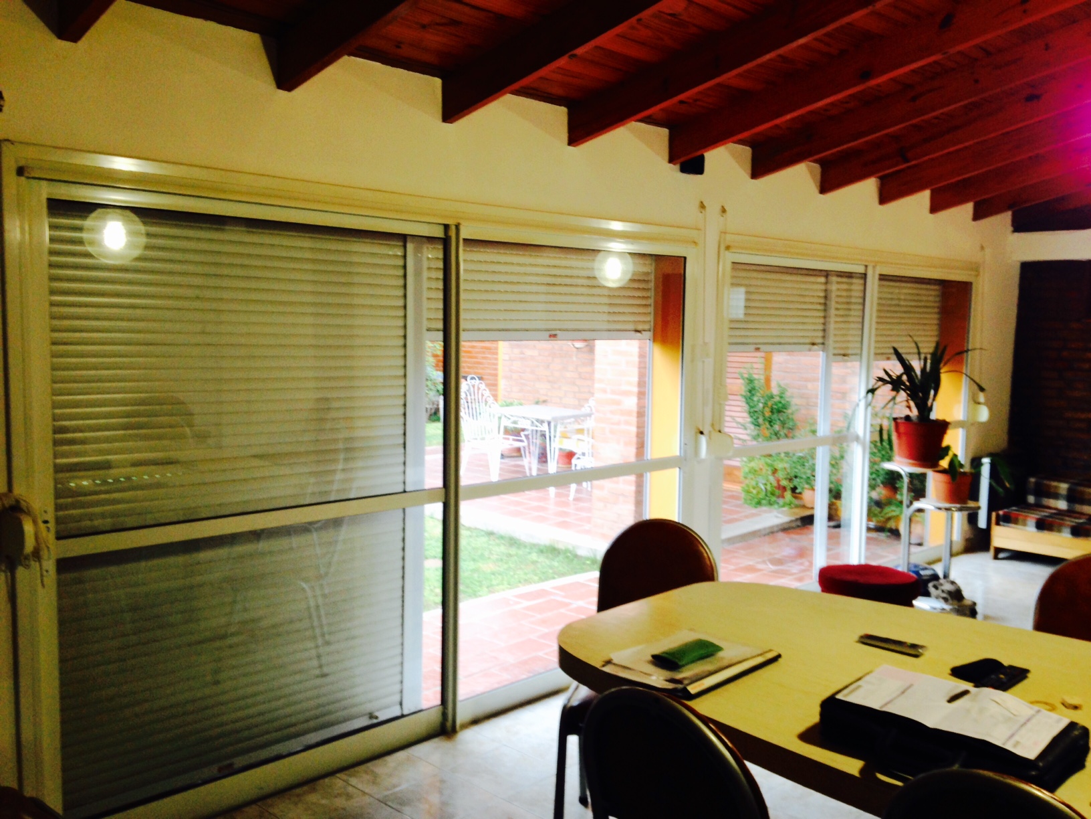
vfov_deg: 42.9
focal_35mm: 33
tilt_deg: -7.5
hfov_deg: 55.4
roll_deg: -1.2
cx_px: 546
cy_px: 410
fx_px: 1040
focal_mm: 4.12
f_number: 2.4
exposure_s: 1/20
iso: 50
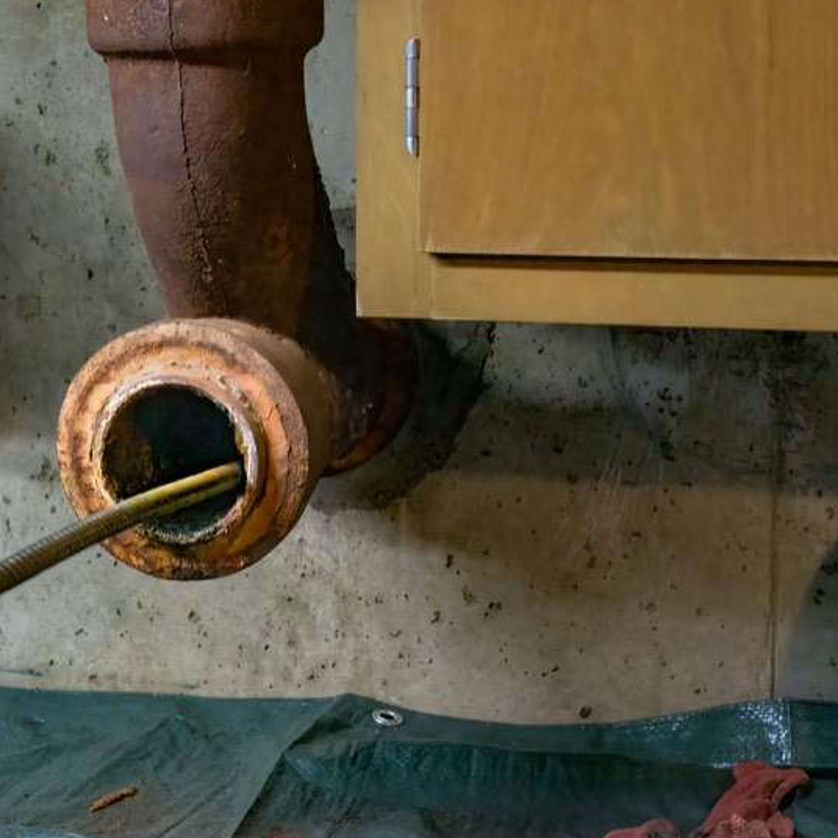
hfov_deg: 22.0
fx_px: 2136
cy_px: 419
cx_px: 239
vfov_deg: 22.2
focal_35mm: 78
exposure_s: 1/180
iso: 14400
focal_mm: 40
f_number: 8
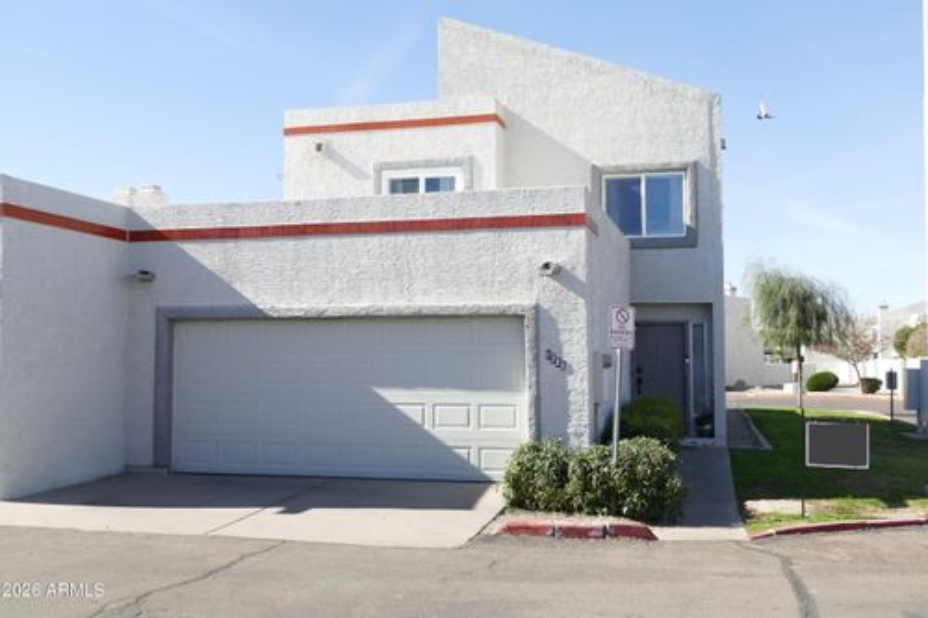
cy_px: 309
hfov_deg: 50.7
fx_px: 979
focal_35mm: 38
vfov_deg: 35.0
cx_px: 464
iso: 125
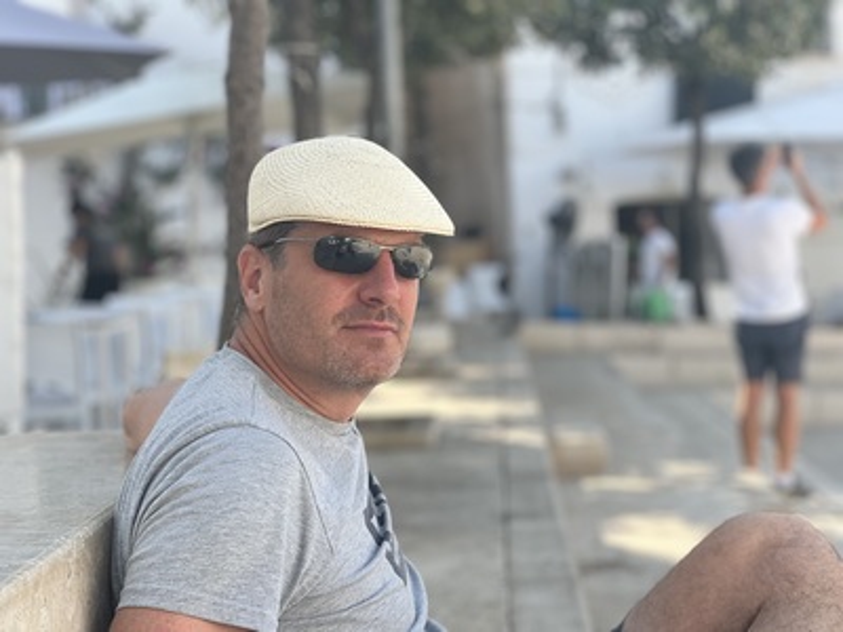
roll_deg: +3.1
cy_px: 316
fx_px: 1875
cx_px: 422
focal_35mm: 77
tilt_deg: -0.4
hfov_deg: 25.3
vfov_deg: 19.1
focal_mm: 9
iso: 32
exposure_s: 1/381
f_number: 2.8
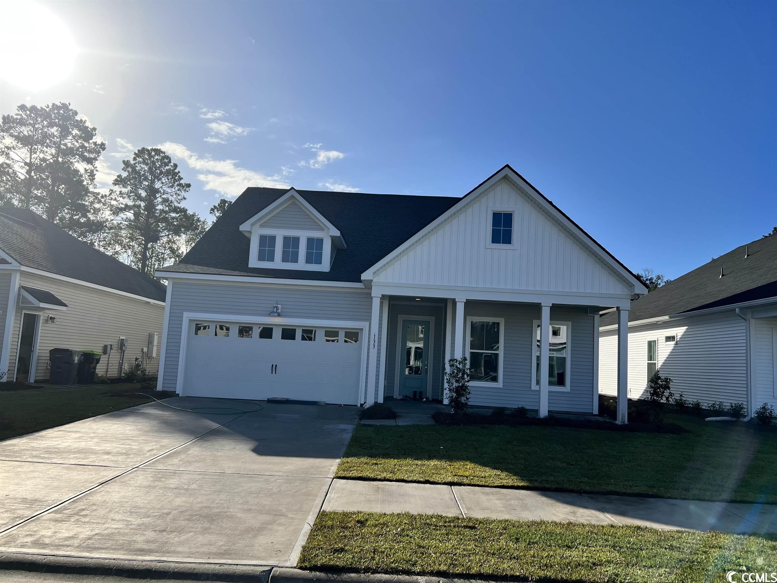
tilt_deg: +5.1
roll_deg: -4.0
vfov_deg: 53.1
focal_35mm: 26
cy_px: 292
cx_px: 388
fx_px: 584
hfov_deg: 67.3
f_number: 1.5
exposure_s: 1/6579
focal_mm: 5.7
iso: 50
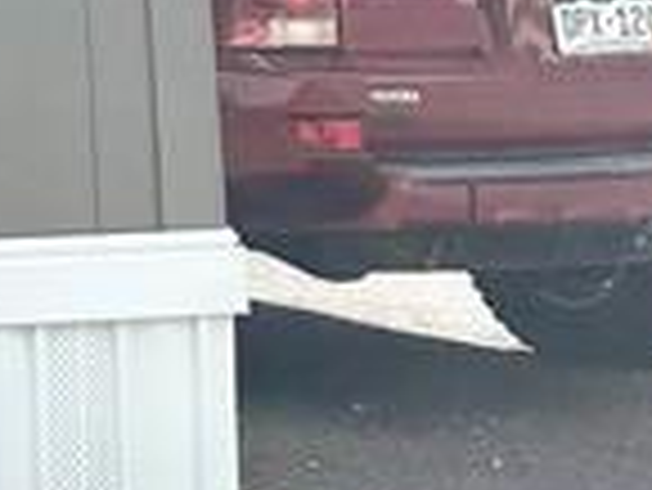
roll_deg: +2.0
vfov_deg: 7.8
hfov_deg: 8.4
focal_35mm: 184
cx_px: -1511
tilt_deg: +4.8
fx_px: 3469
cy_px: -387
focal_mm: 5.96
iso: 50
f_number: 1.6
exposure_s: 1/2062
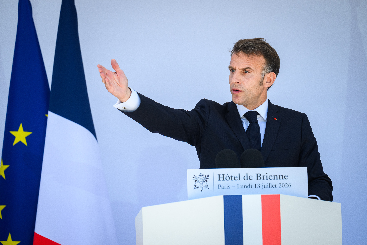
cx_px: 184
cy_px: 122
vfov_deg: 4.9
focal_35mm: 280
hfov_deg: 7.4
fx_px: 2854
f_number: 5.3
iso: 800
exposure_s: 1/1000
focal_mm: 280
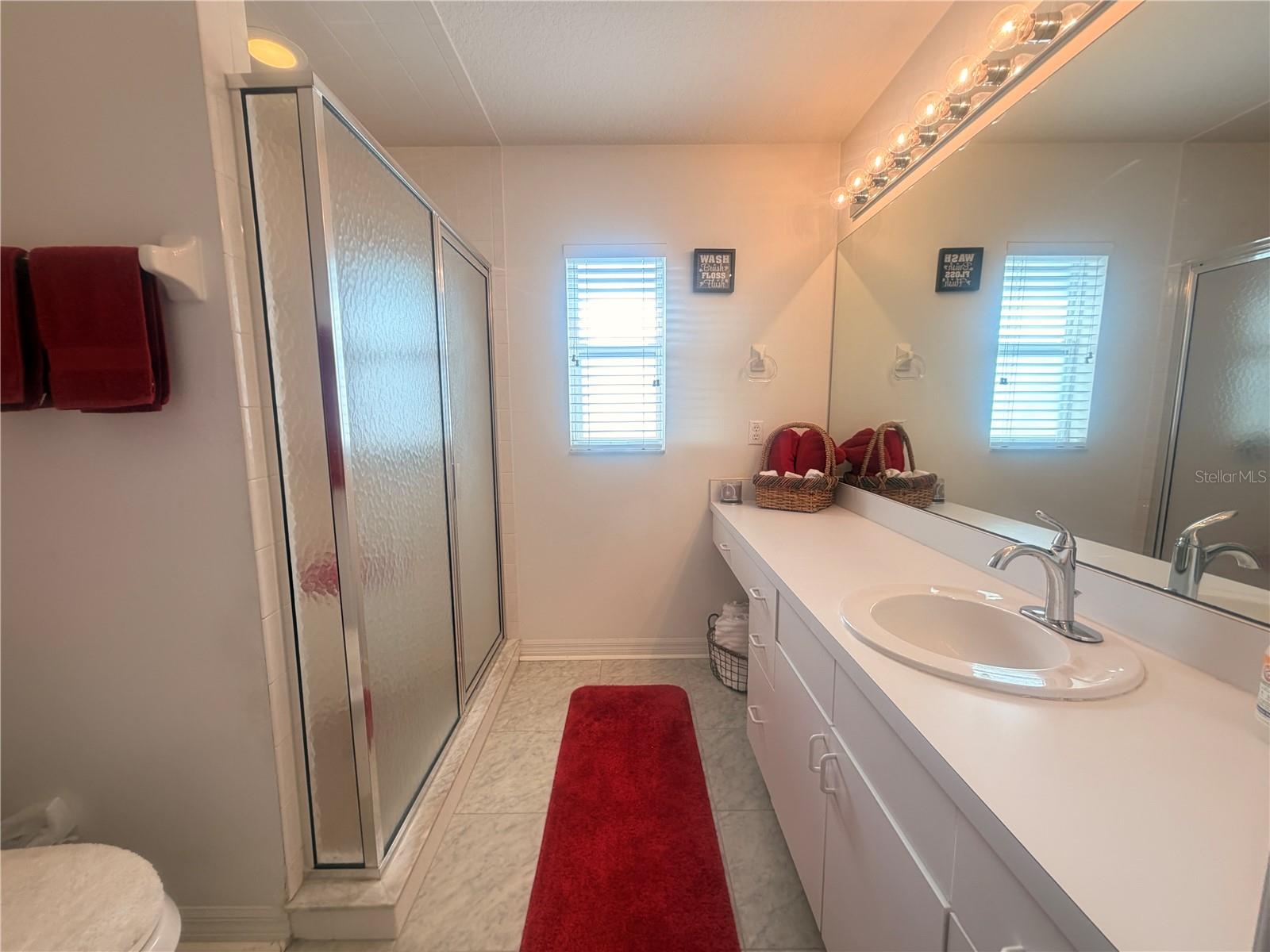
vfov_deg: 85.7
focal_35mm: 14
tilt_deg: -7.4
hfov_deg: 102.1
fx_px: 514
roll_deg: +0.7
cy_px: 476
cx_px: 635
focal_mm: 2.22
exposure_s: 1/60
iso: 200
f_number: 2.2
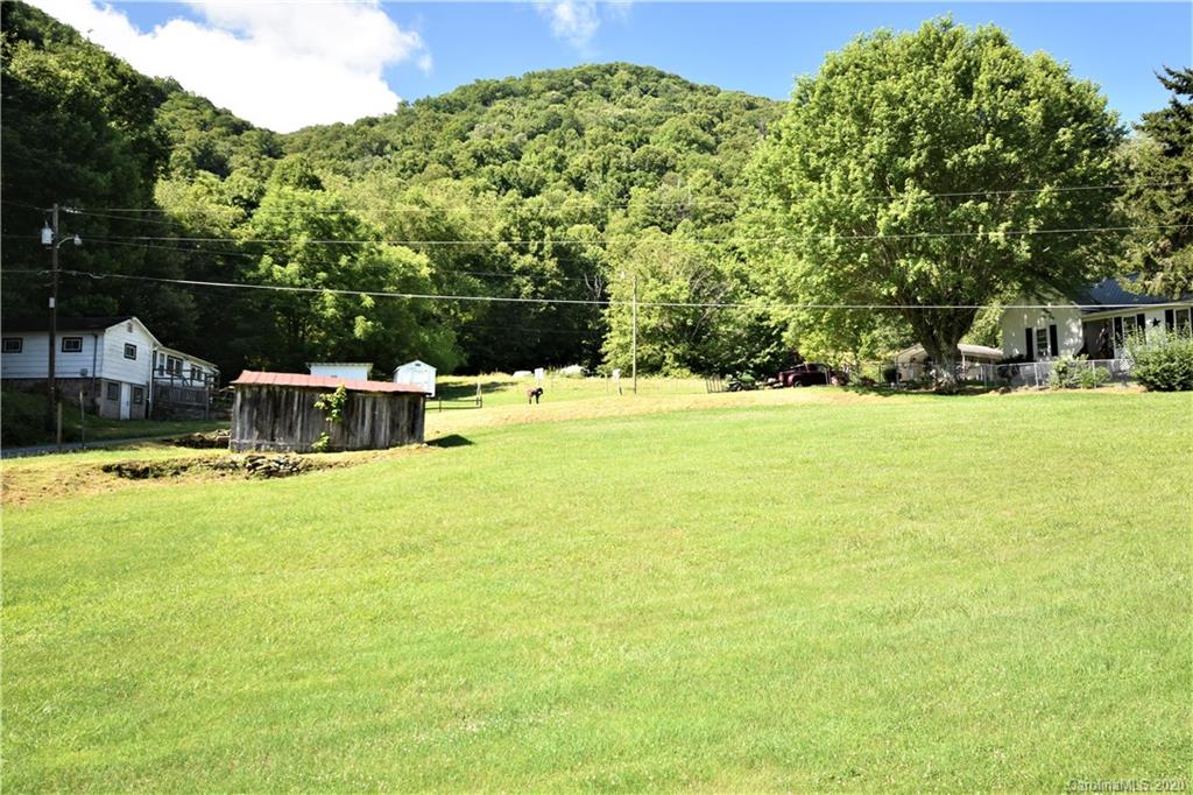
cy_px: 398
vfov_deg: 43.6
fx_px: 994
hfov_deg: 61.9
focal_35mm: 30
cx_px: 596
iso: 400
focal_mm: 20
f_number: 7.1
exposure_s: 1/200
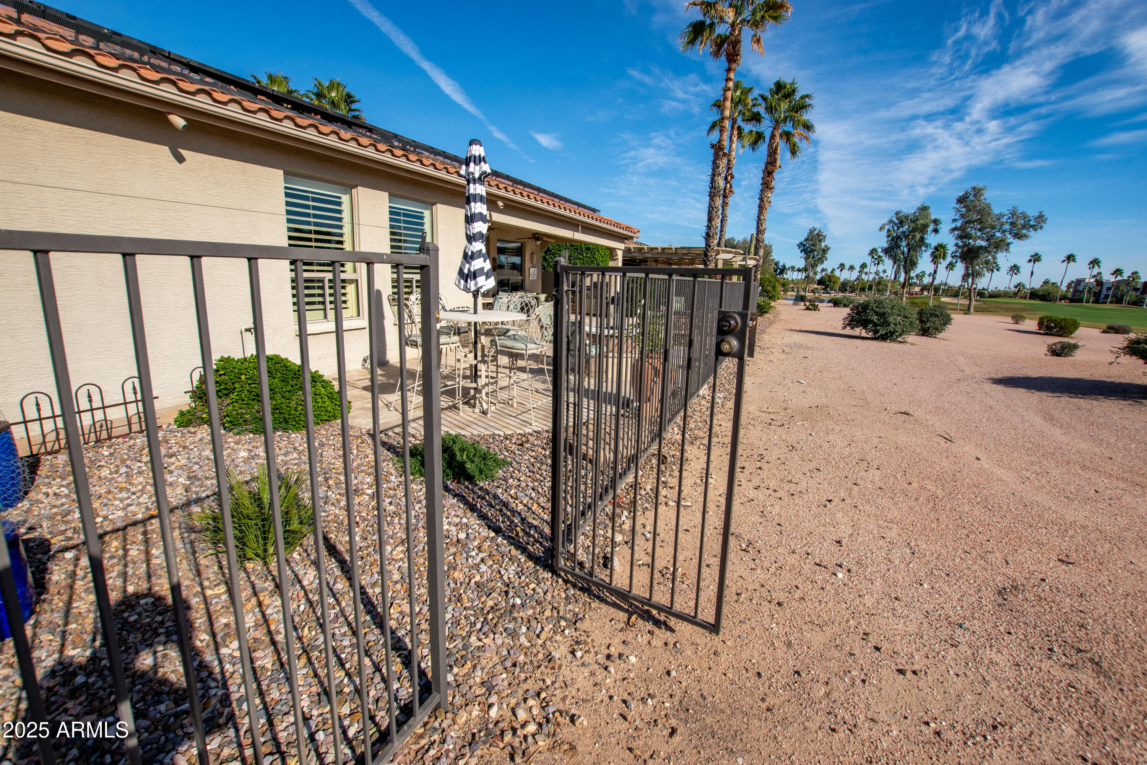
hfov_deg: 100.4
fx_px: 478
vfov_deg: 77.3
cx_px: 574
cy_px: 382
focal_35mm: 15
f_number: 10
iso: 200
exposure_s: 1/400
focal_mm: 10
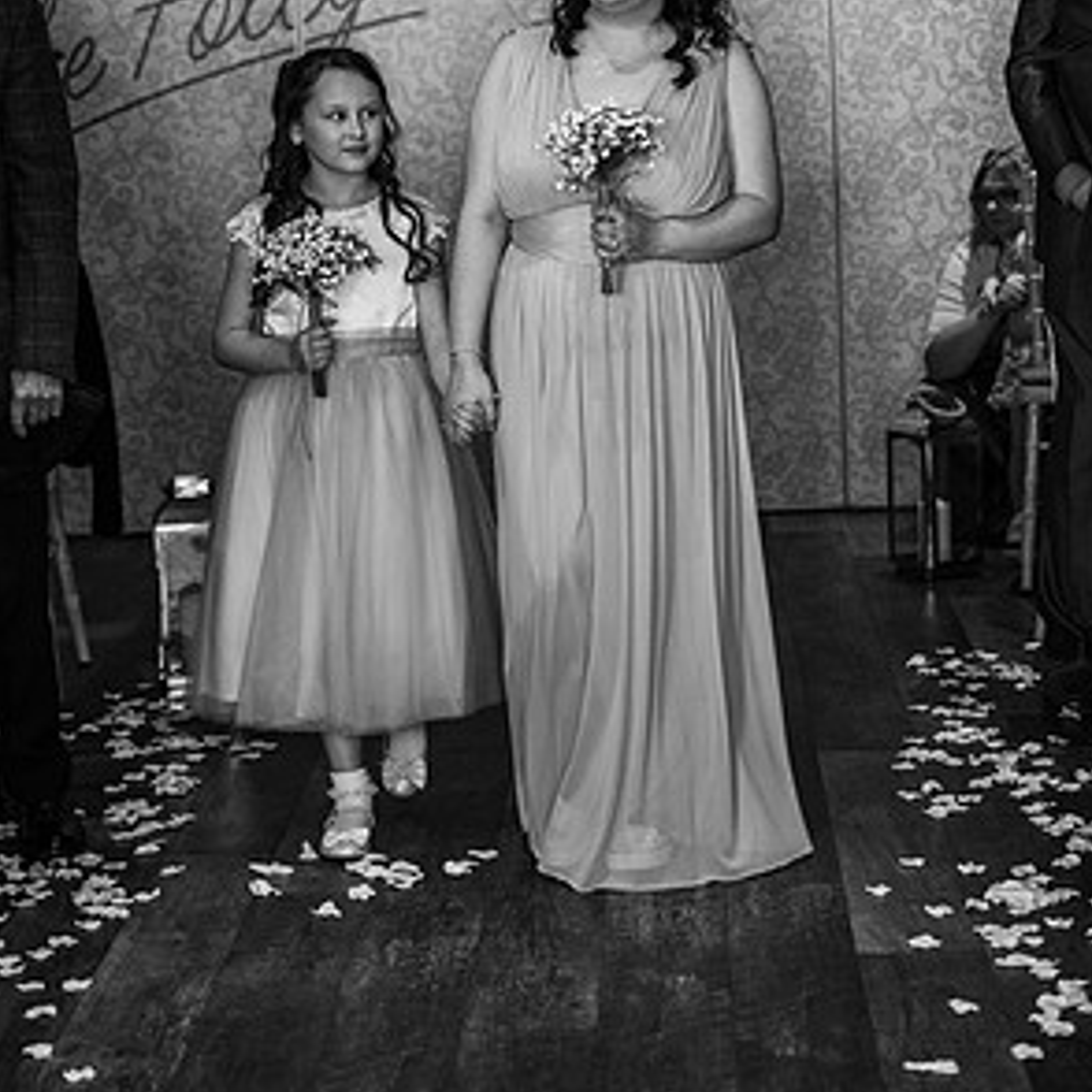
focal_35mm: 91
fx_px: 3248
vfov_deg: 19.0
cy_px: 323
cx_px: 548
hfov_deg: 19.1
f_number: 2.8
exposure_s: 1/200
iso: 1600
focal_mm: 70
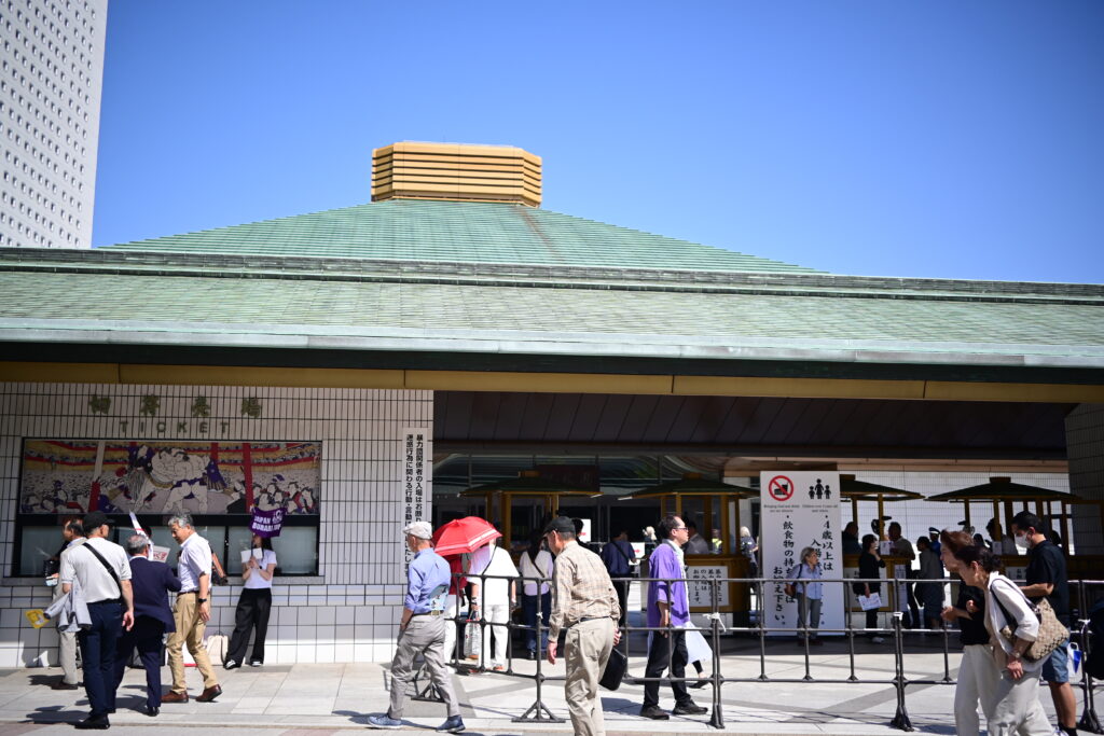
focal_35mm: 36
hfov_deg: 53.1
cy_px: 368
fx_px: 1104
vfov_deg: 36.9
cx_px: 552
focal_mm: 24
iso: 100
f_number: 2
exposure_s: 1/3200
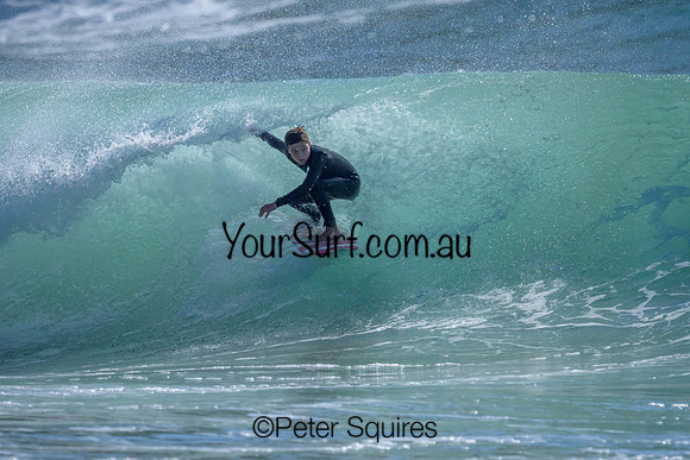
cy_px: 301
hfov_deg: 1.9
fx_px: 21097
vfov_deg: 1.3
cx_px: 385
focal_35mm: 1101
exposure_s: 1/2000
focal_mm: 800
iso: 1800
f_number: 6.3
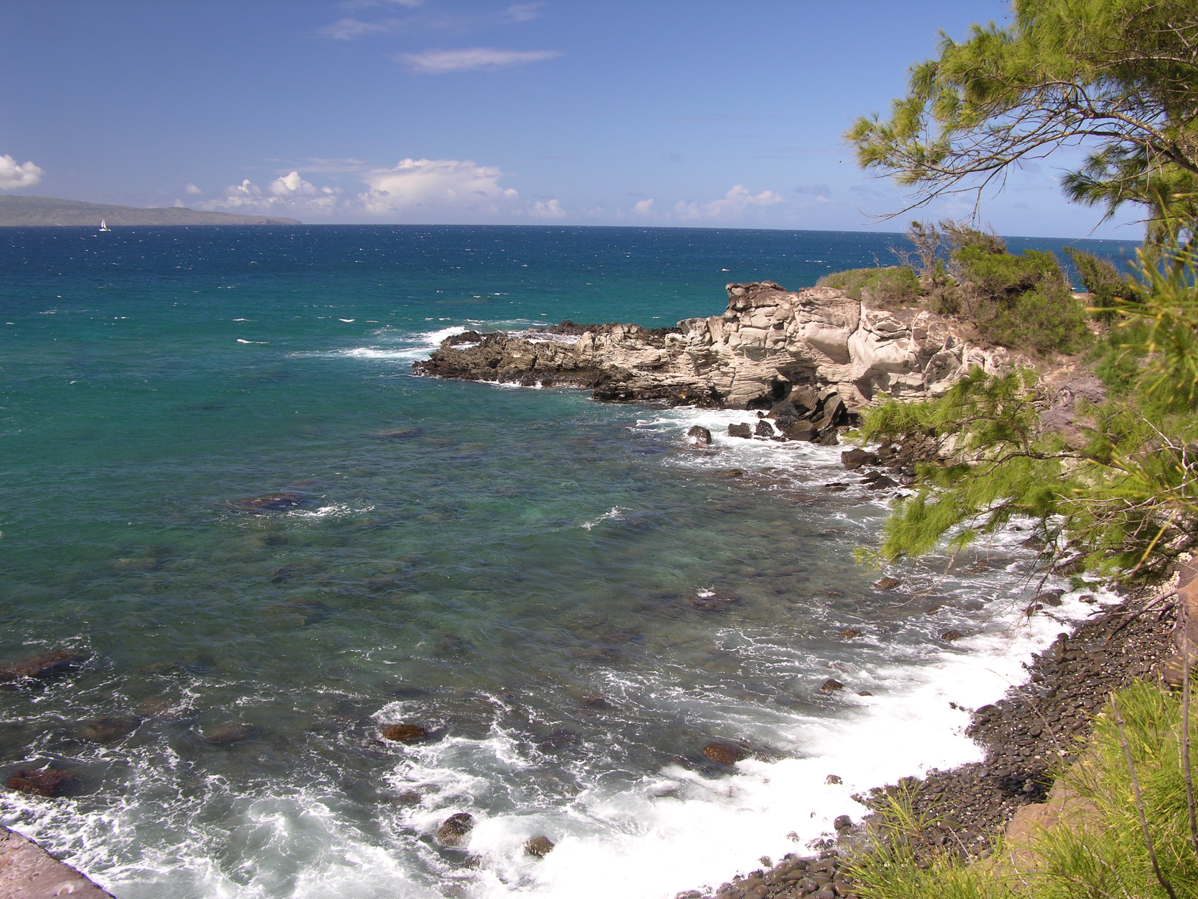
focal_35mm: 35
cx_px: 599
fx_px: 1211
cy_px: 450
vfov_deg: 40.7
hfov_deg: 52.6
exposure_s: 1/114
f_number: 4
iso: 50
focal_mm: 8.9
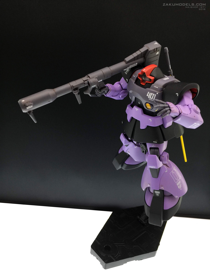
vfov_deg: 61.7
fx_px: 235
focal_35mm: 29
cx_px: 105
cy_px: 140
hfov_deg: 48.2
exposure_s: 1/30
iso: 50
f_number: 2.2
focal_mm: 4.15
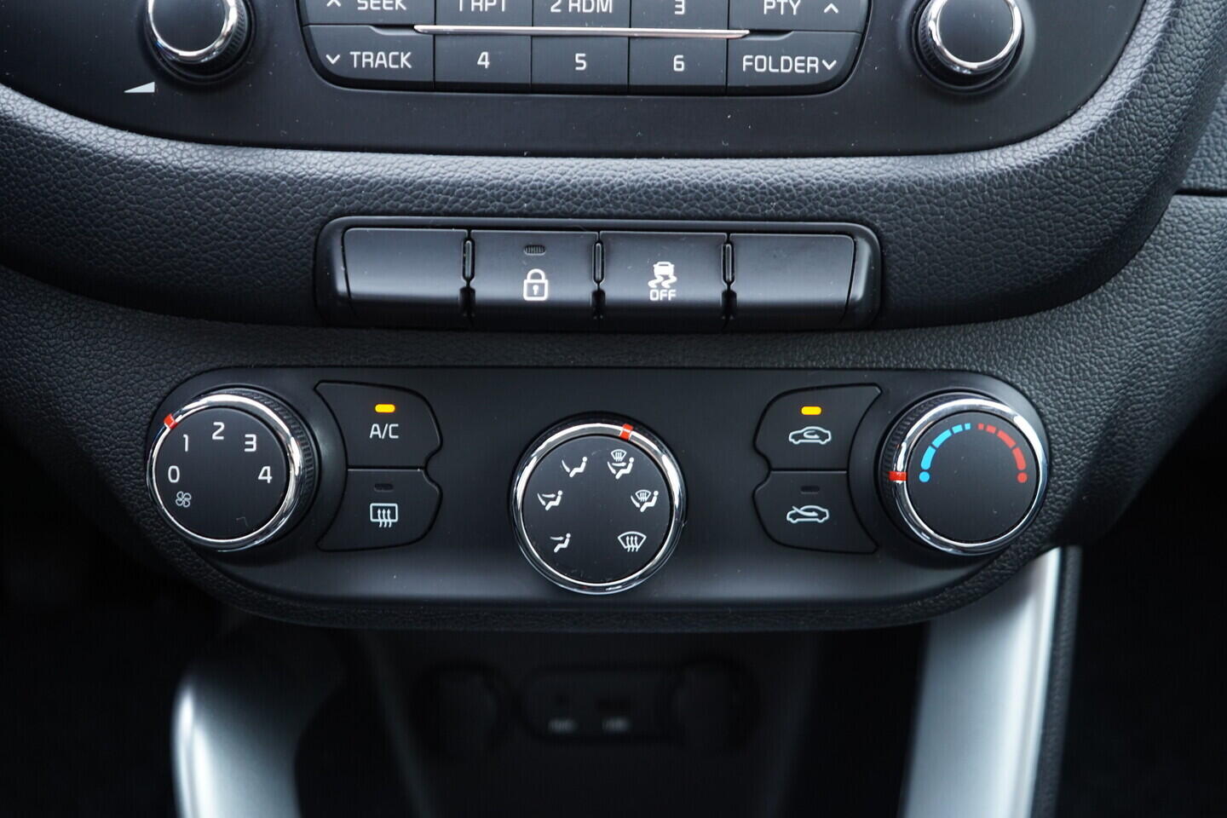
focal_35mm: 36
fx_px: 1227
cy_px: 409
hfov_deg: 53.1
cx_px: 614
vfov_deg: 36.9
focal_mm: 24
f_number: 2.8
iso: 500
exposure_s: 1/40
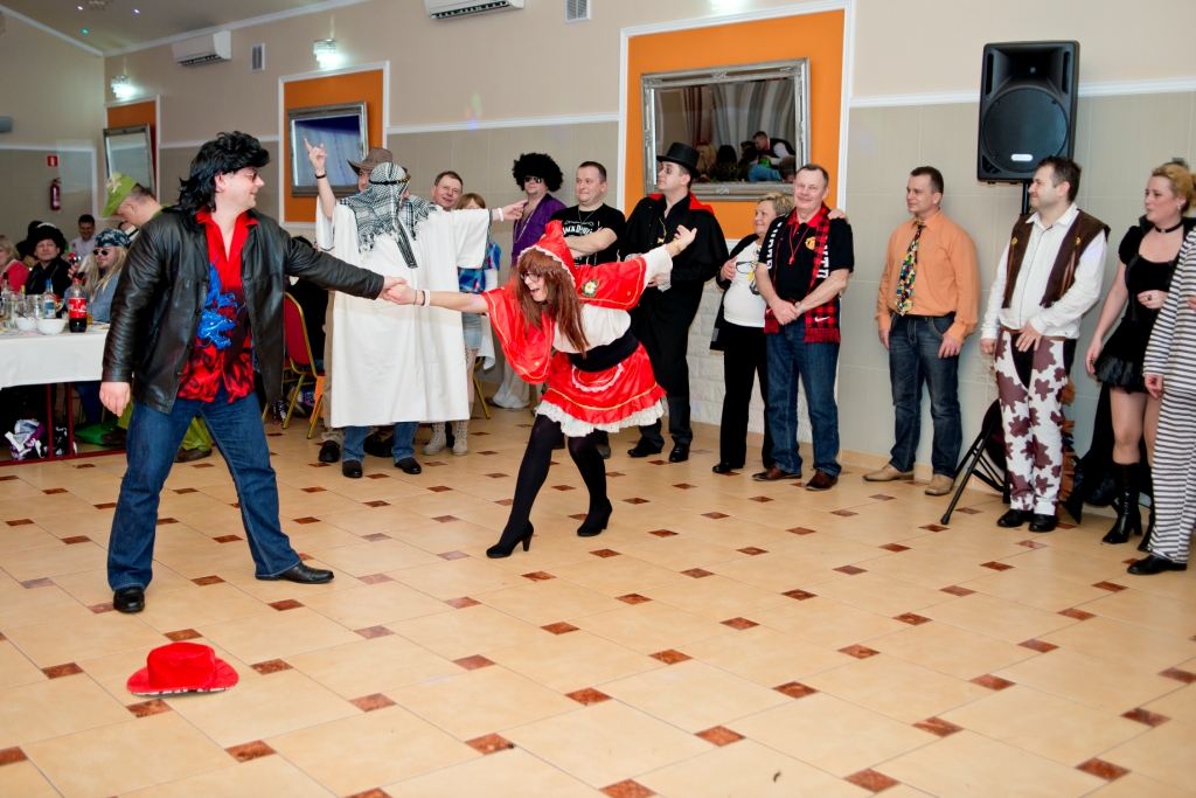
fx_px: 1163
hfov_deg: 54.4
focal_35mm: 35
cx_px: 598
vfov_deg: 37.9
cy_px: 399
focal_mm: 35
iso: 320
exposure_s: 1/320
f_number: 2.8
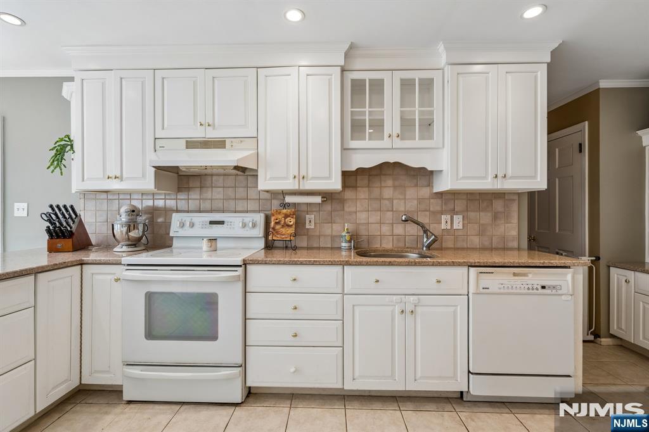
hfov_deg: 96.8
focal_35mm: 16
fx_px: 288
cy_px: 216
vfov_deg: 73.7
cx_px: 324
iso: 640
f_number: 8
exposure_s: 1/60
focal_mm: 16
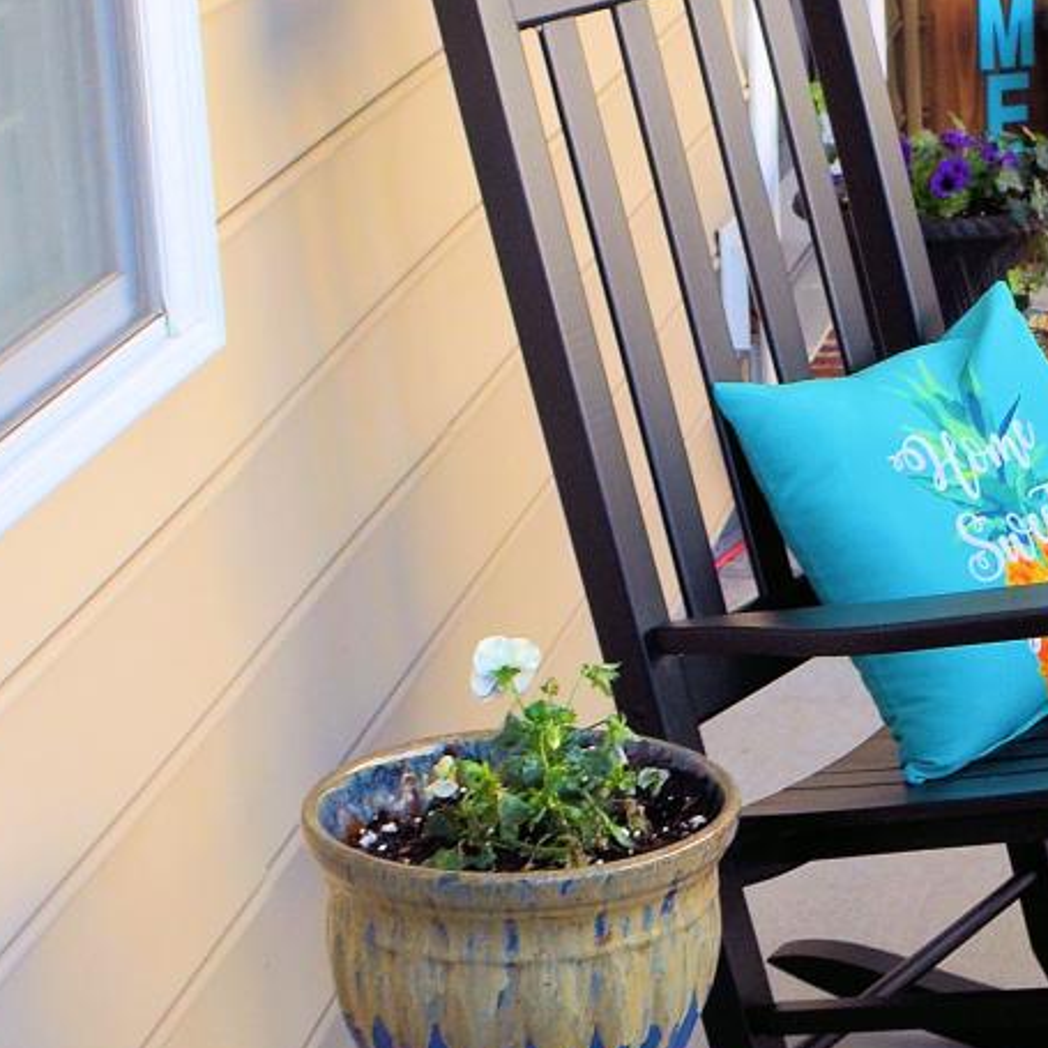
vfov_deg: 14.1
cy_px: 180
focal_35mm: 123
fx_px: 4213
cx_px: 1382
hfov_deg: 13.6
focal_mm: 22
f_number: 6.3
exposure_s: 1/160
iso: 200
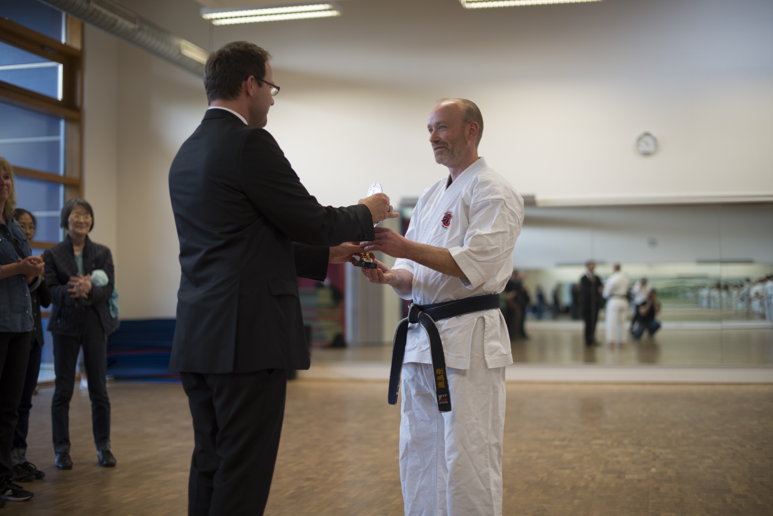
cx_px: 386
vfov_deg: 27.0
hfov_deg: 39.6
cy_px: 258
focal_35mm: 50
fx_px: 1074
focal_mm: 50
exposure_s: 1/50
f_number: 2
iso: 100
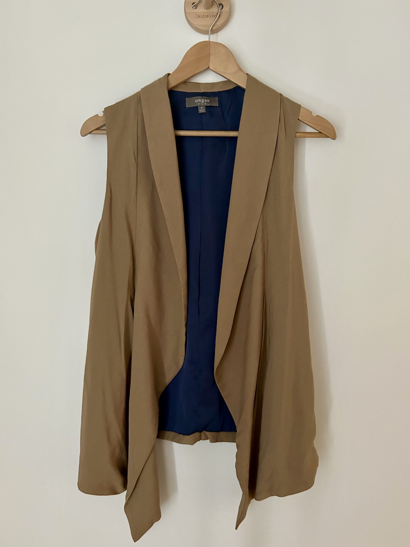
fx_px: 426
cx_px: 207
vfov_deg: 65.3
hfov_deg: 51.4
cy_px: 270
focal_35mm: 27
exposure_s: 1/30
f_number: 1.5
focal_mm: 5.7
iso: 1000
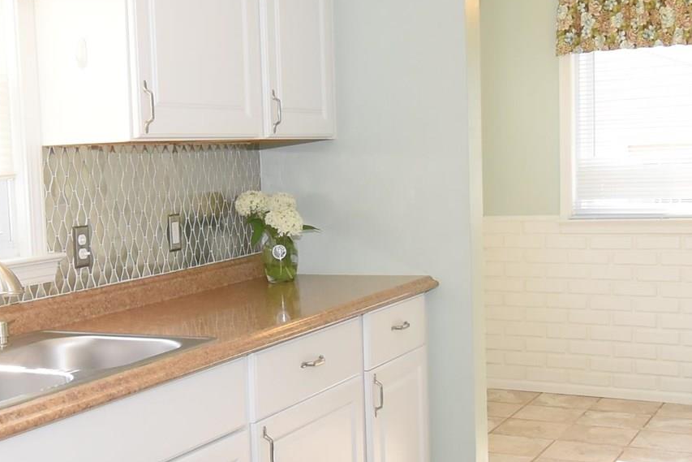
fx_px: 1038
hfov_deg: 36.3
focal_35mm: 54
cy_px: 289
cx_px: 208
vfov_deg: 25.0
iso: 560
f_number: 5.6
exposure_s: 1/125
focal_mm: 10
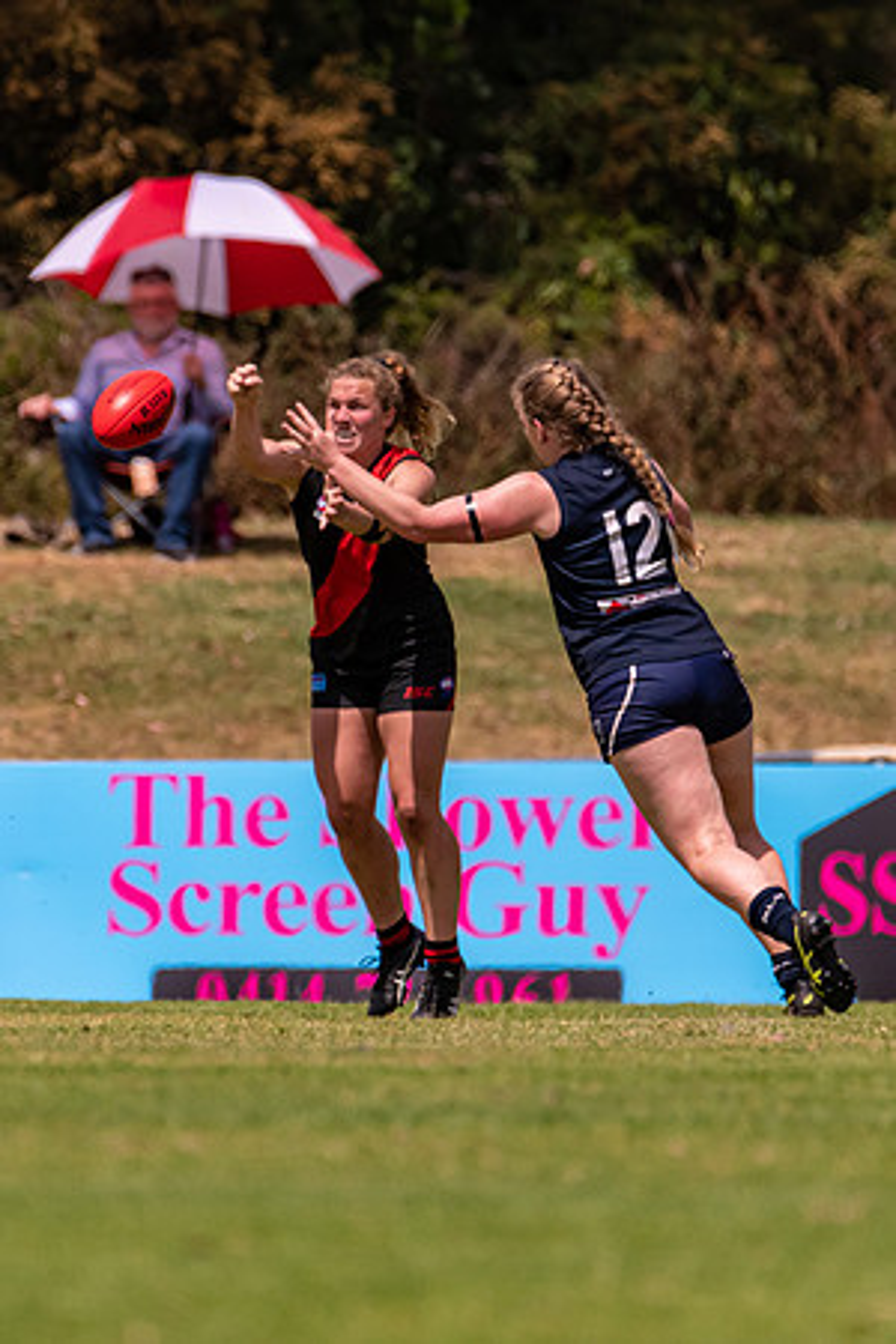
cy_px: 700
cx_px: 350
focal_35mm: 1082
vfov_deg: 1.9
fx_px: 40384
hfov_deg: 1.3
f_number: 6.3
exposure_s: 1/5000
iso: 800
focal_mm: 600
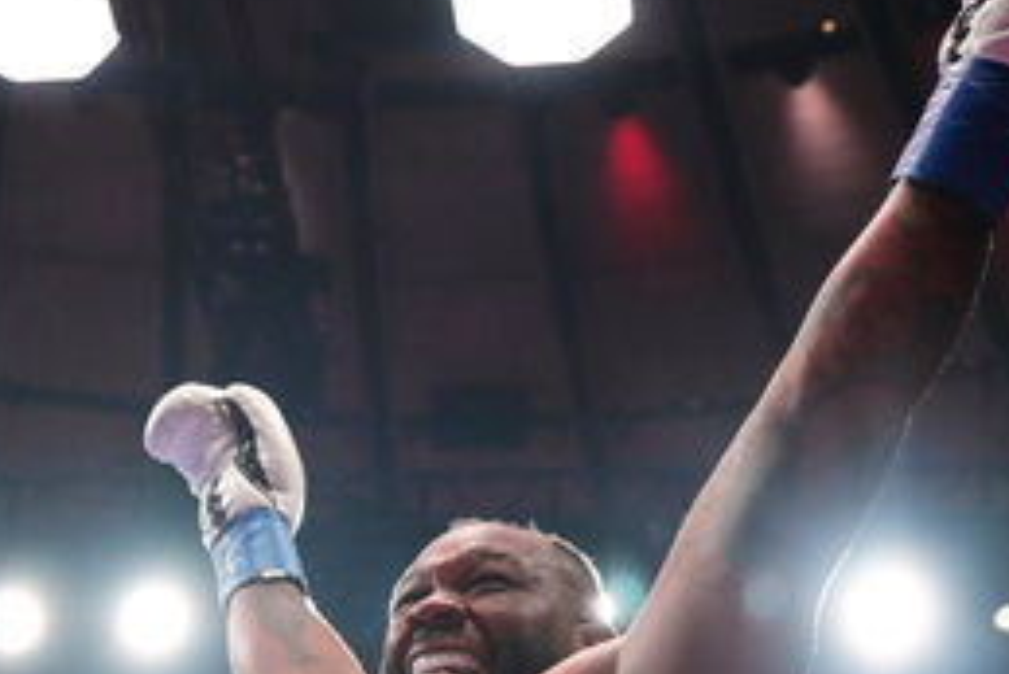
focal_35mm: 81
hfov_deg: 25.0
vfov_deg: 16.6
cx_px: 397
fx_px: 2271
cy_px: 623
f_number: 3.5
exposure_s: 1/2000
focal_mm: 35
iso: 5000
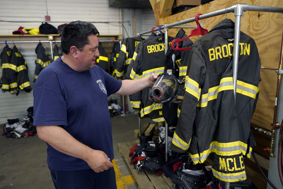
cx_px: 142
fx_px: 220
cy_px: 94
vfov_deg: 46.4
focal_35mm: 28
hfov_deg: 65.5
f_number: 3.5
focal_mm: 28
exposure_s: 1/640
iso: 5000
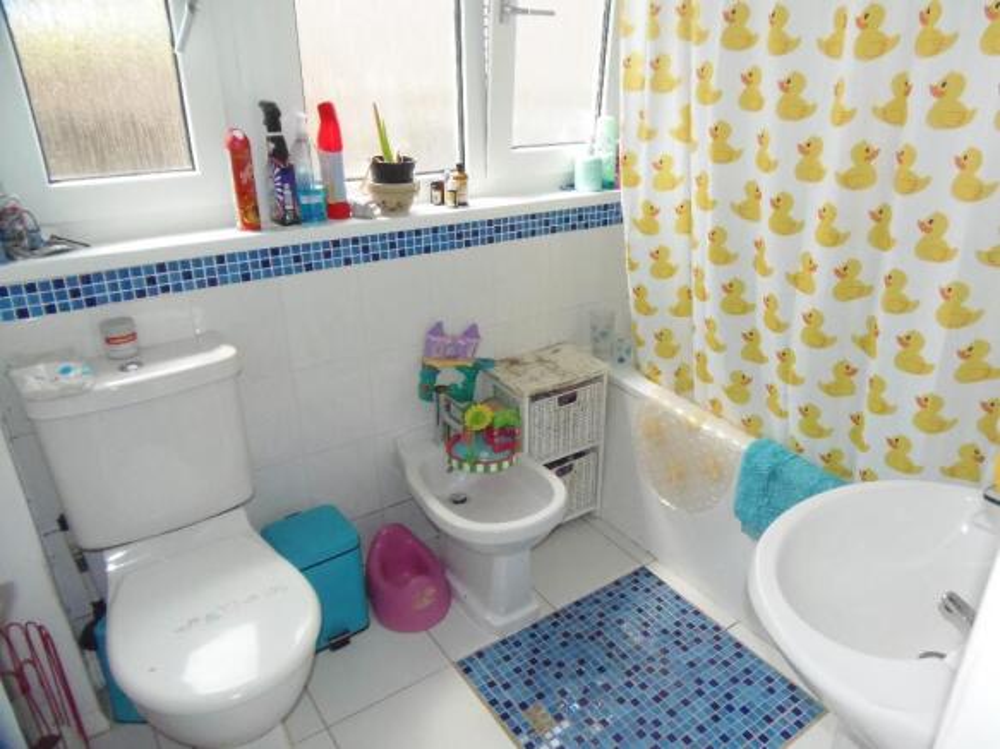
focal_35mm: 24
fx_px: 693
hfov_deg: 71.6
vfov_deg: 56.8
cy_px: 374
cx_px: 500
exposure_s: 1/640
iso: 400
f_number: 2.9
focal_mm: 4.3
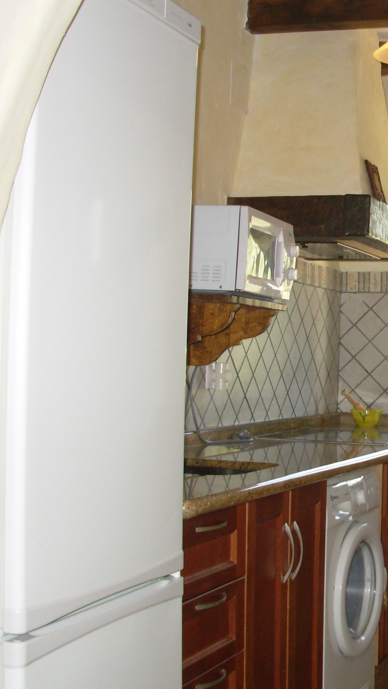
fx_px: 1097
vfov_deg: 34.9
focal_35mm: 60
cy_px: 346
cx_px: 419
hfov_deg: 19.3
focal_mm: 6.3
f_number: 2.9
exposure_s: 1/50.8
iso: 79
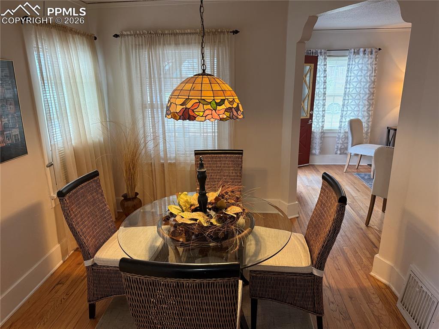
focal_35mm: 24
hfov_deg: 71.6
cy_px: 164
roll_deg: +1.0
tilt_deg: -15.5
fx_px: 304
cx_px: 220
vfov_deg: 56.8
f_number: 1.78
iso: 250
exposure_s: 1/60
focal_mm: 6.76
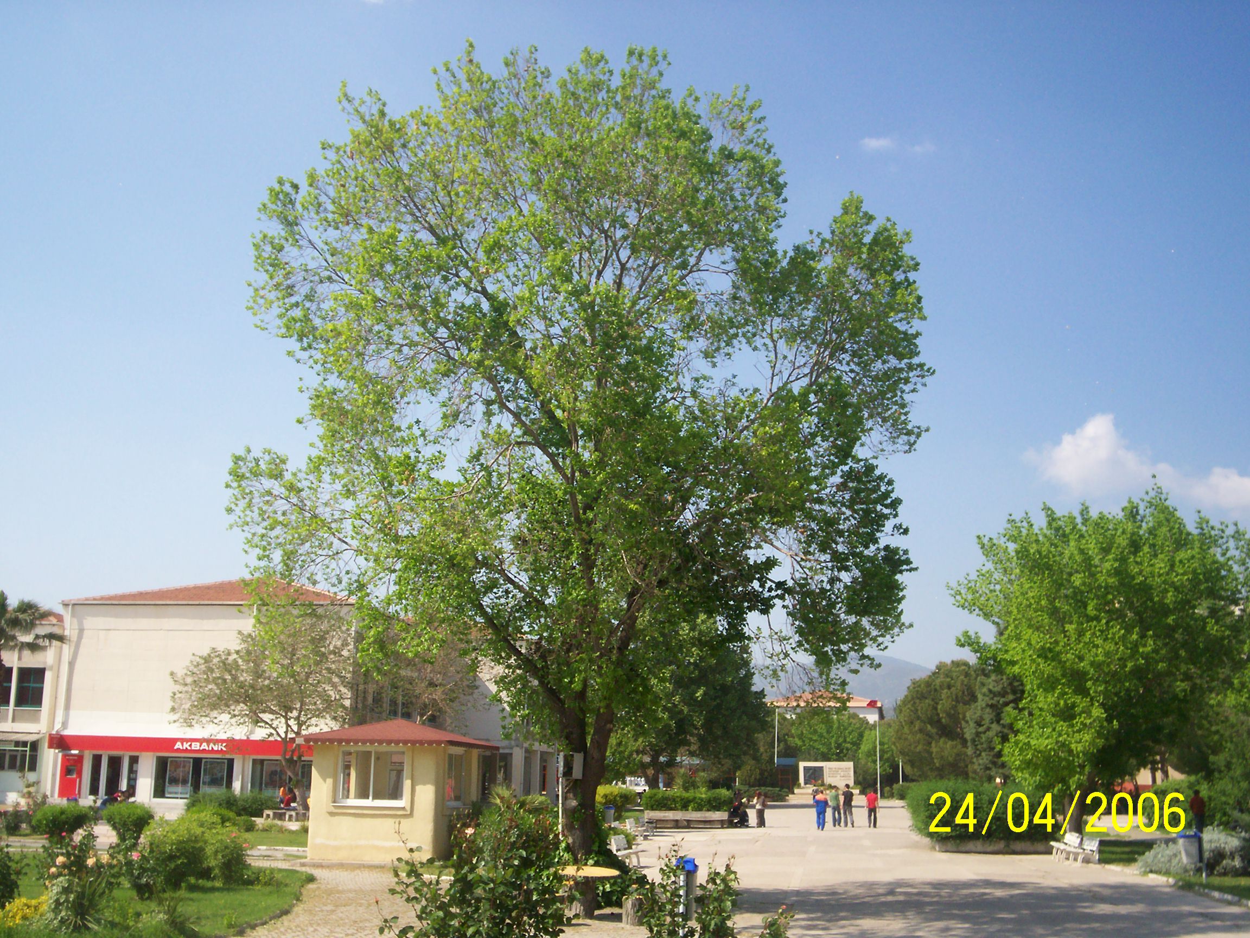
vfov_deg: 39.7
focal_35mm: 36
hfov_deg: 51.4
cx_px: 625
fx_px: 1300
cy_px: 469
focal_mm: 5.9
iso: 100
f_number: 4.5
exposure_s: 1/591
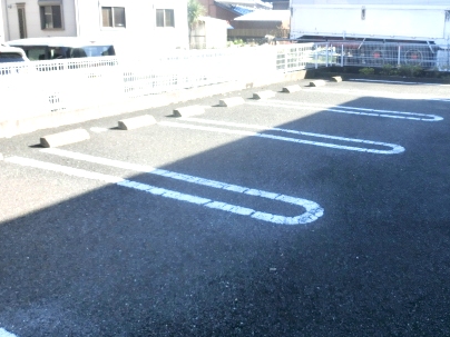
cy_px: 127
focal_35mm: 38
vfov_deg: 37.5
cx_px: 284
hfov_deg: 48.5
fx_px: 494
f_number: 3
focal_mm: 4.24
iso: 80
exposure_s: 1/800
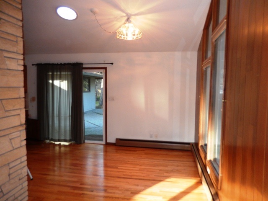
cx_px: 134
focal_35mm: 25
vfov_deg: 54.9
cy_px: 100
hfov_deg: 69.4
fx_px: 194
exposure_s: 1/30
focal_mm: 4.5
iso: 200
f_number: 3.4
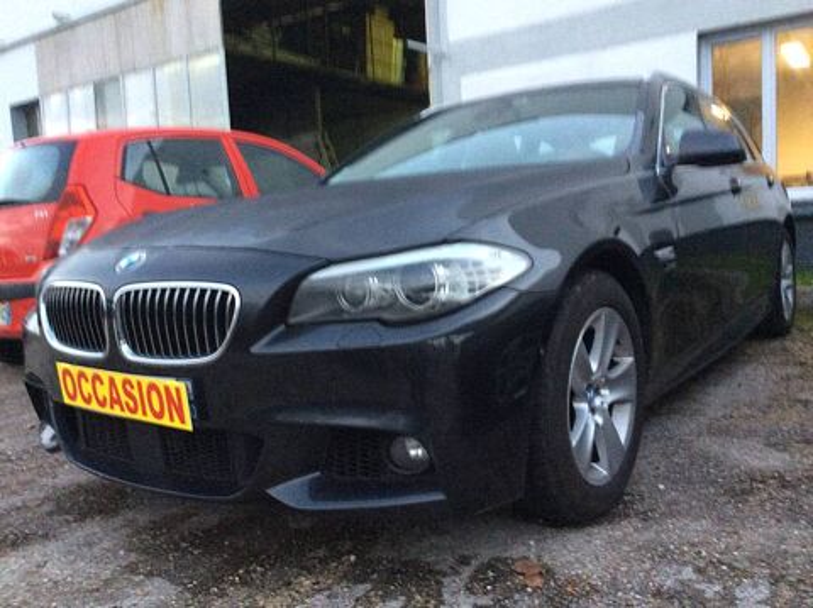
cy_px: 304
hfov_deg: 56.9
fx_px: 751
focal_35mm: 32
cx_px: 406
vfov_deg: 44.1
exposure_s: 1/25
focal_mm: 3.3
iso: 200
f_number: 2.4
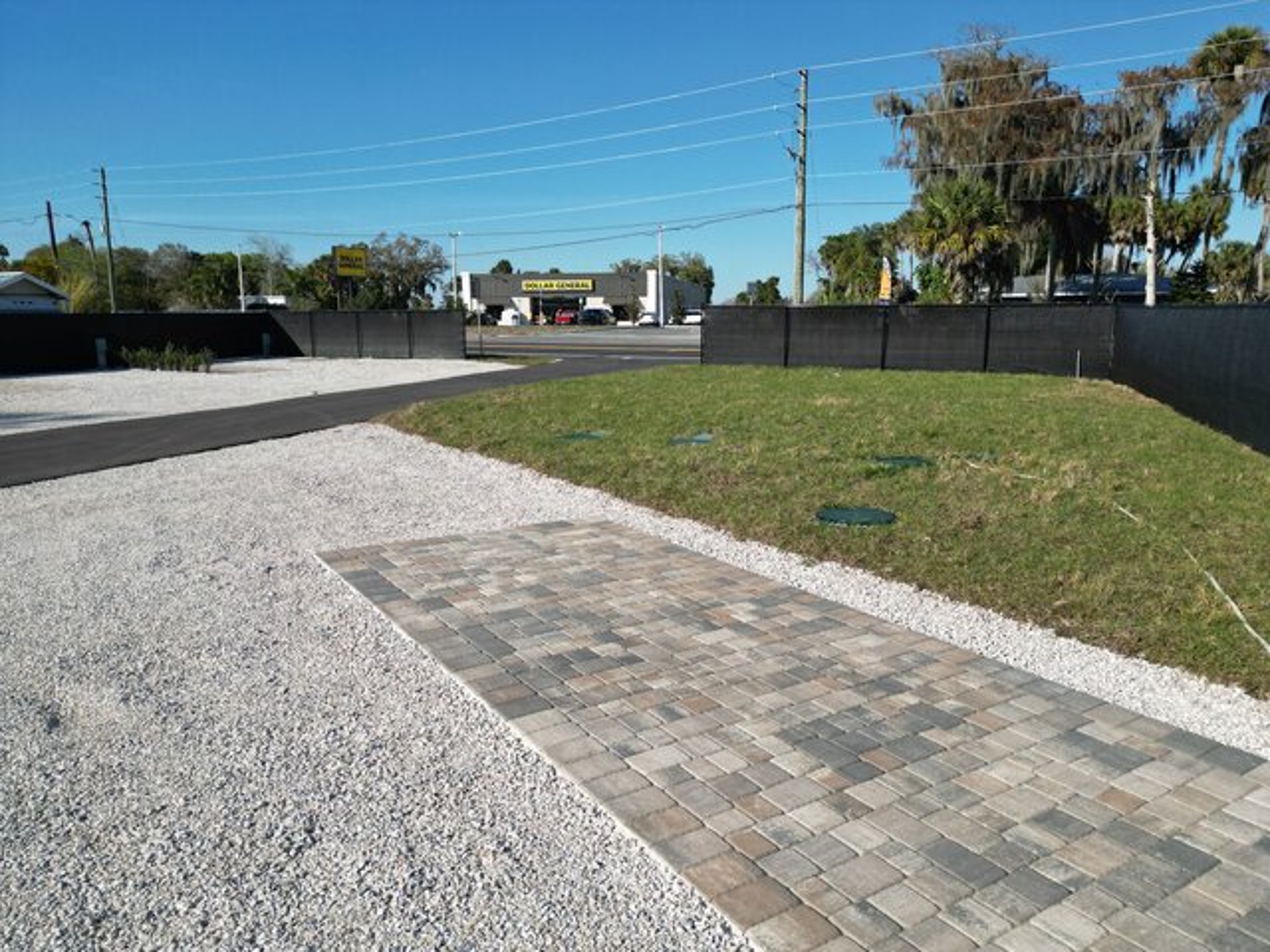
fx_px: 881
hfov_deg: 71.6
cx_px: 635
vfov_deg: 56.8
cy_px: 476
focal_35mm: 24
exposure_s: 1/3200
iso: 120
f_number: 1.7
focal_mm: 6.72
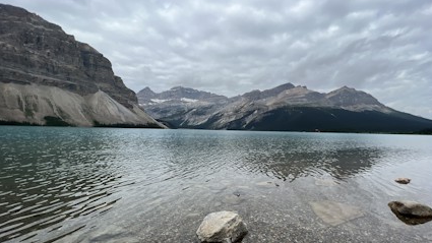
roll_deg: -1.6
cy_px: 138
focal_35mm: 15
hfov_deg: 102.9
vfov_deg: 70.2
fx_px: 172
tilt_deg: -2.4
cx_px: 227
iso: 32
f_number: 1.8
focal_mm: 1.57
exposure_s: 1/1143
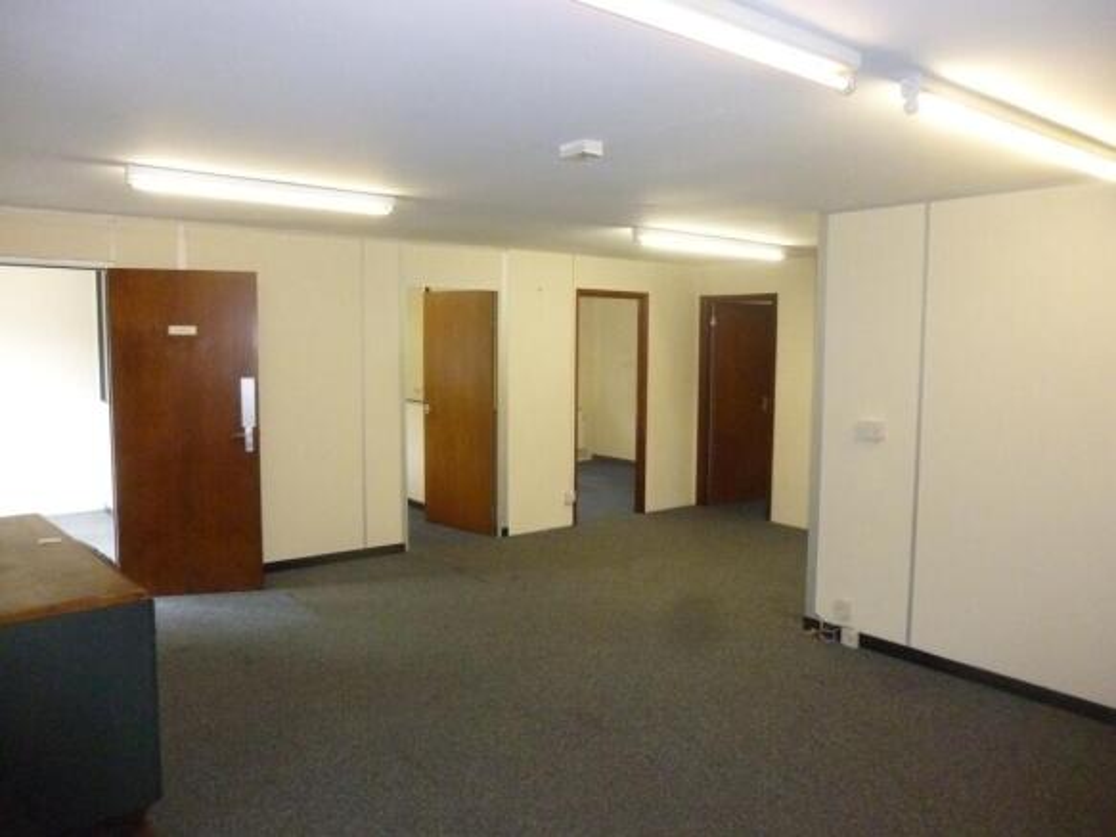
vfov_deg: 54.9
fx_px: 806
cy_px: 418
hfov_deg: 69.4
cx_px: 558
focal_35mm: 25
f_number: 3.1
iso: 640
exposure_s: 1/60
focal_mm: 4.5
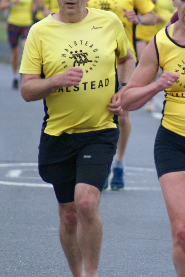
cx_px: 134
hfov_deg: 1.9
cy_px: 146
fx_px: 5596
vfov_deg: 2.8
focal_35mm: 727
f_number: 5.6
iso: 800
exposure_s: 1/200
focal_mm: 280
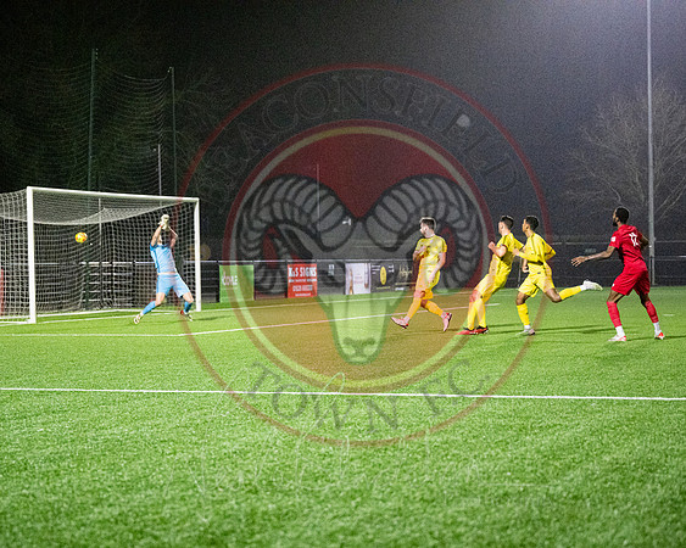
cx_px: 315
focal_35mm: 91
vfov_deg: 16.9
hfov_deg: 21.1
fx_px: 1842
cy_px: 307
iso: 8000
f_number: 2.8
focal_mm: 72
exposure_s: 1/1000
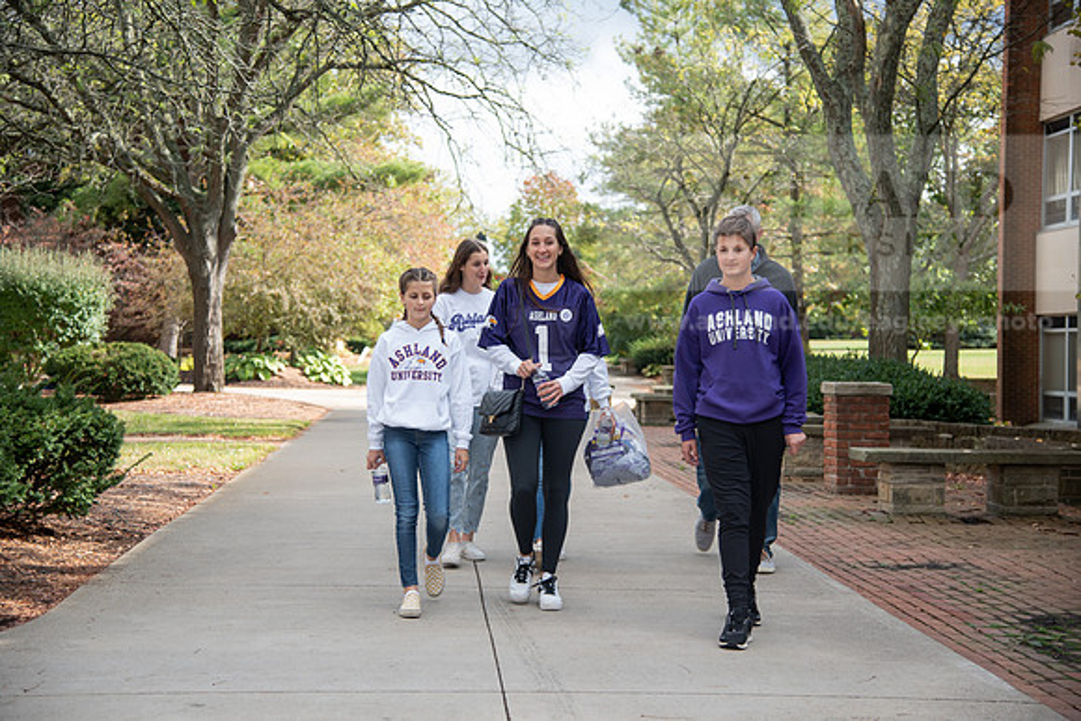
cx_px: 540
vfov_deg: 23.4
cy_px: 360
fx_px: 1742
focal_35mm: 58
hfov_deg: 34.5
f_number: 4
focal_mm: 58
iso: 160
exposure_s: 1/320
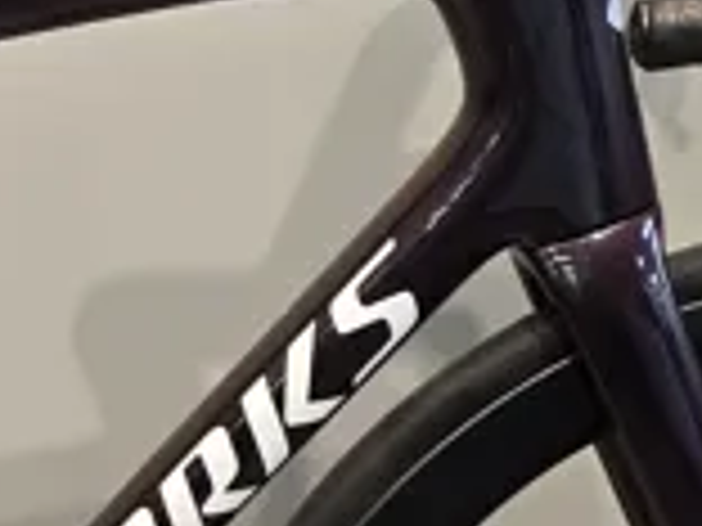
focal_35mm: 118
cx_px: -162
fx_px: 2393
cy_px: 405
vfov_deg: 12.5
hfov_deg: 16.0
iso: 100
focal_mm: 6.3
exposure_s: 1/50
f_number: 1.7
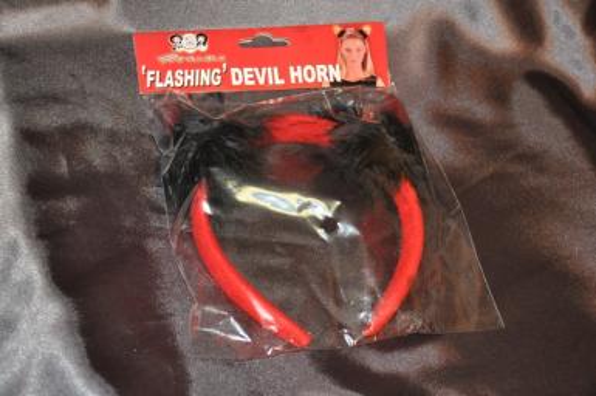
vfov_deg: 22.6
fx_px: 992
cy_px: 198
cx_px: 298
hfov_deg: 33.4
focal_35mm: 60
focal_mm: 40
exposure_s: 1/60
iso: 800
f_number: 5.3
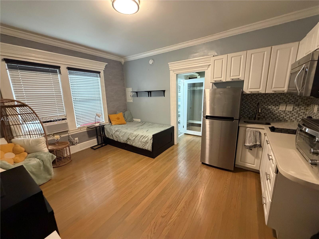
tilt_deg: -10.3
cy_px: 120
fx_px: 129
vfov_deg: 85.7
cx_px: 160
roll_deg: +3.6
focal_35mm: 14
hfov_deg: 102.1
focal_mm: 2.22
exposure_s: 1/60
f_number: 2.2
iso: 640
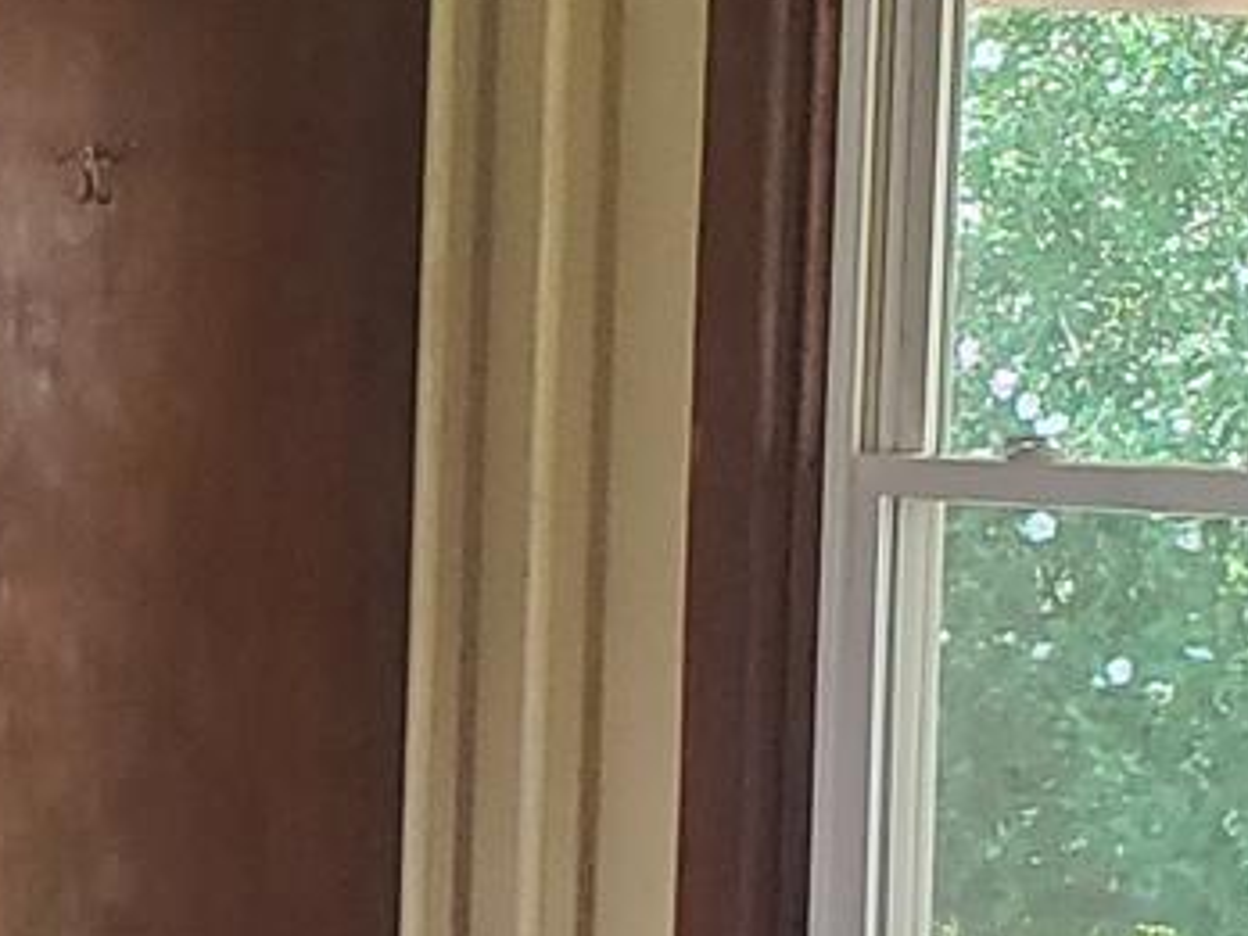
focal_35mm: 153
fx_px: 5516
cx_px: -54
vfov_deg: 9.7
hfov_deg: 12.7
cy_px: 778
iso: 320
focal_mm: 4.3
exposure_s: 1/118
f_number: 2.4
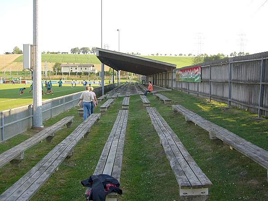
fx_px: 294
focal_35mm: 38
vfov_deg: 37.7
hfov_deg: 49.0
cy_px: 100
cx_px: 134
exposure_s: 1/250
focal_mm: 6.2
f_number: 2.7
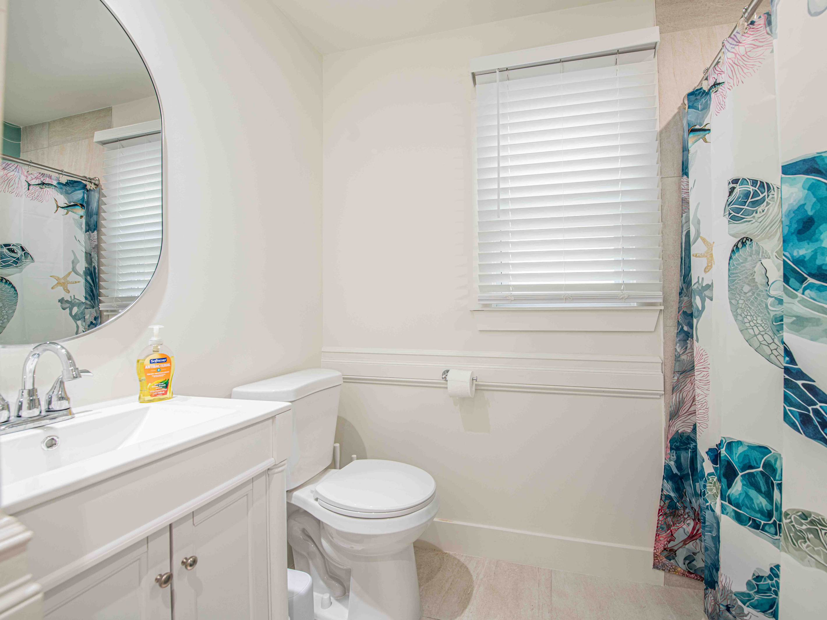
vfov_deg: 81.2
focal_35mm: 15
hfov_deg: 97.3
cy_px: 310
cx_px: 454
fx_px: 362
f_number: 7.1
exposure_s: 1/5
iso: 80
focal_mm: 14
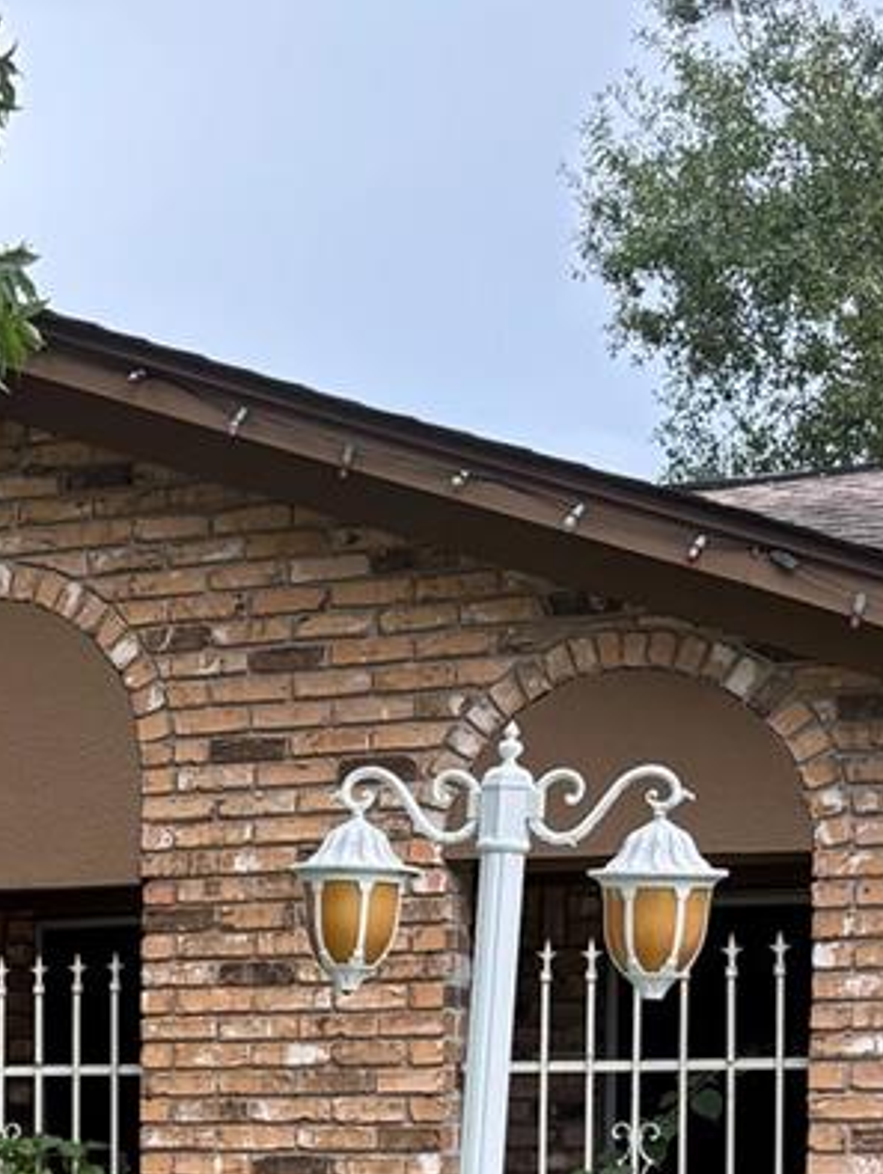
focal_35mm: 101
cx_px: -205
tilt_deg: -4.1
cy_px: 1281
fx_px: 3430
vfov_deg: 18.7
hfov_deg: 14.2
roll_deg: -0.6
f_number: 1.6
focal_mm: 5.96
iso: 50
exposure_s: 1/525
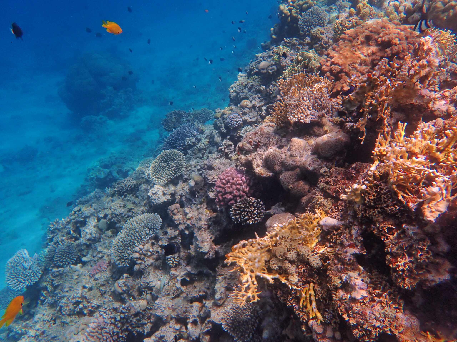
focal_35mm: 25
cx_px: 228
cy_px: 171
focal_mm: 4.5
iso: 100
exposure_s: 1/640
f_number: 2.8
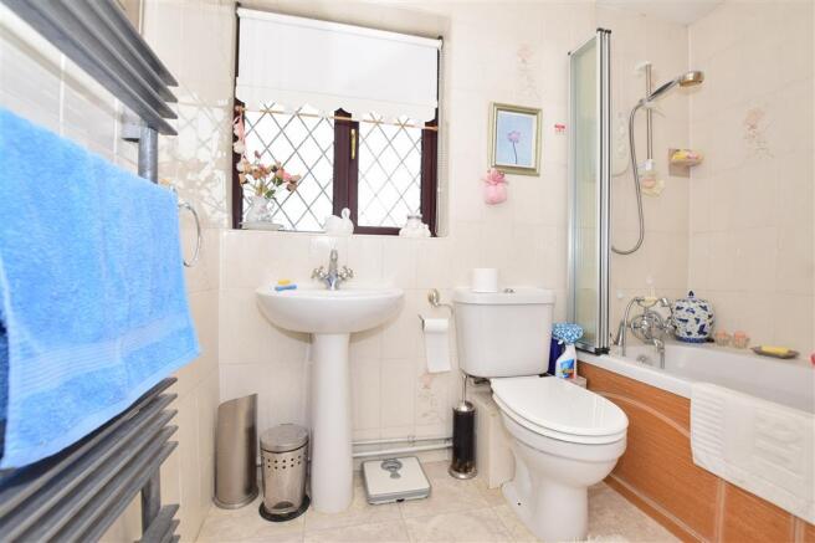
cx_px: 408
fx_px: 339
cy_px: 272
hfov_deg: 100.4
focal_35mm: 15
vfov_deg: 77.3
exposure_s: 1/160
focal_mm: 10
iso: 200
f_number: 7.1
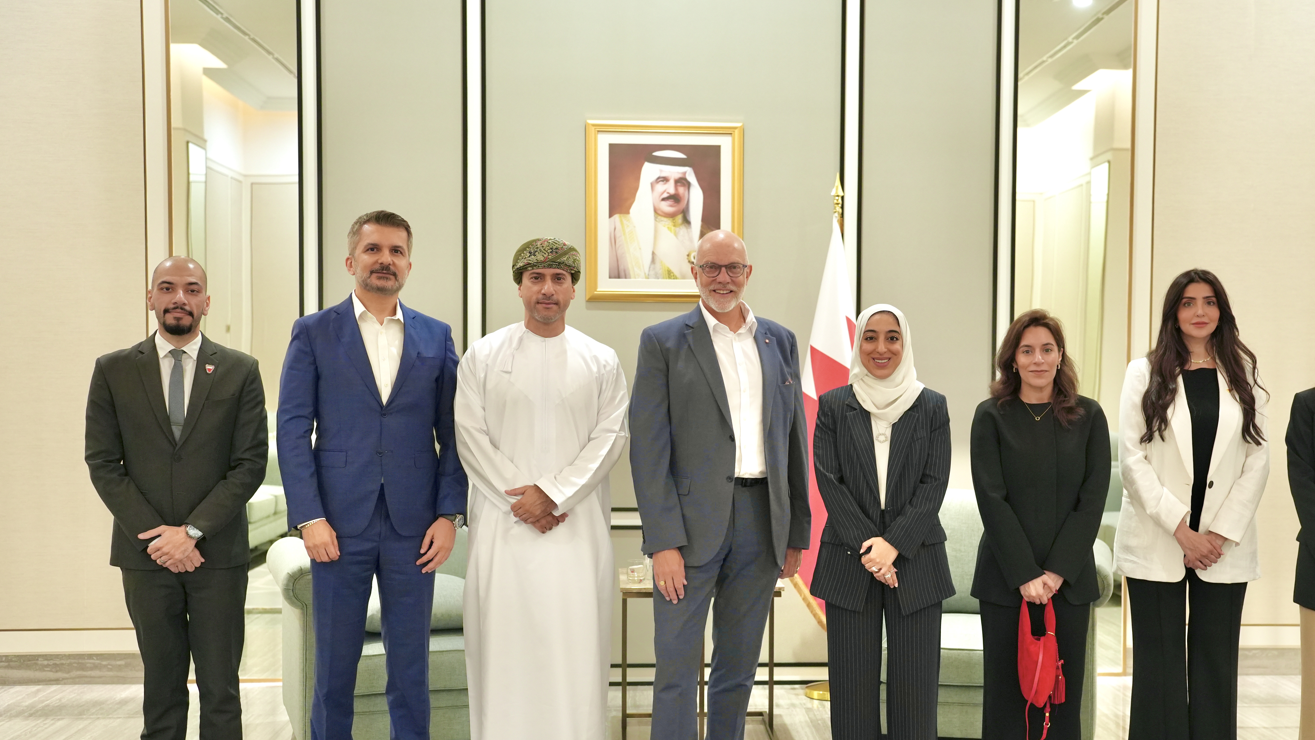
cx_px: 775
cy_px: 430
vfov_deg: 25.4
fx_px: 1639
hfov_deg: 43.5
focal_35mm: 47
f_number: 3.2
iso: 2500
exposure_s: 1/100
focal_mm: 38
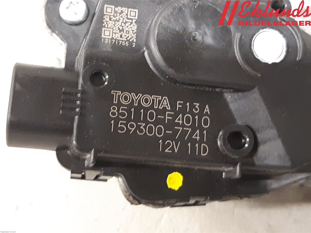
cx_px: 156
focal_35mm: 26
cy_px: 116
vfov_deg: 53.1
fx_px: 234
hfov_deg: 67.3
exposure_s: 1/25
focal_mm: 3.93
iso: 400
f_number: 1.7
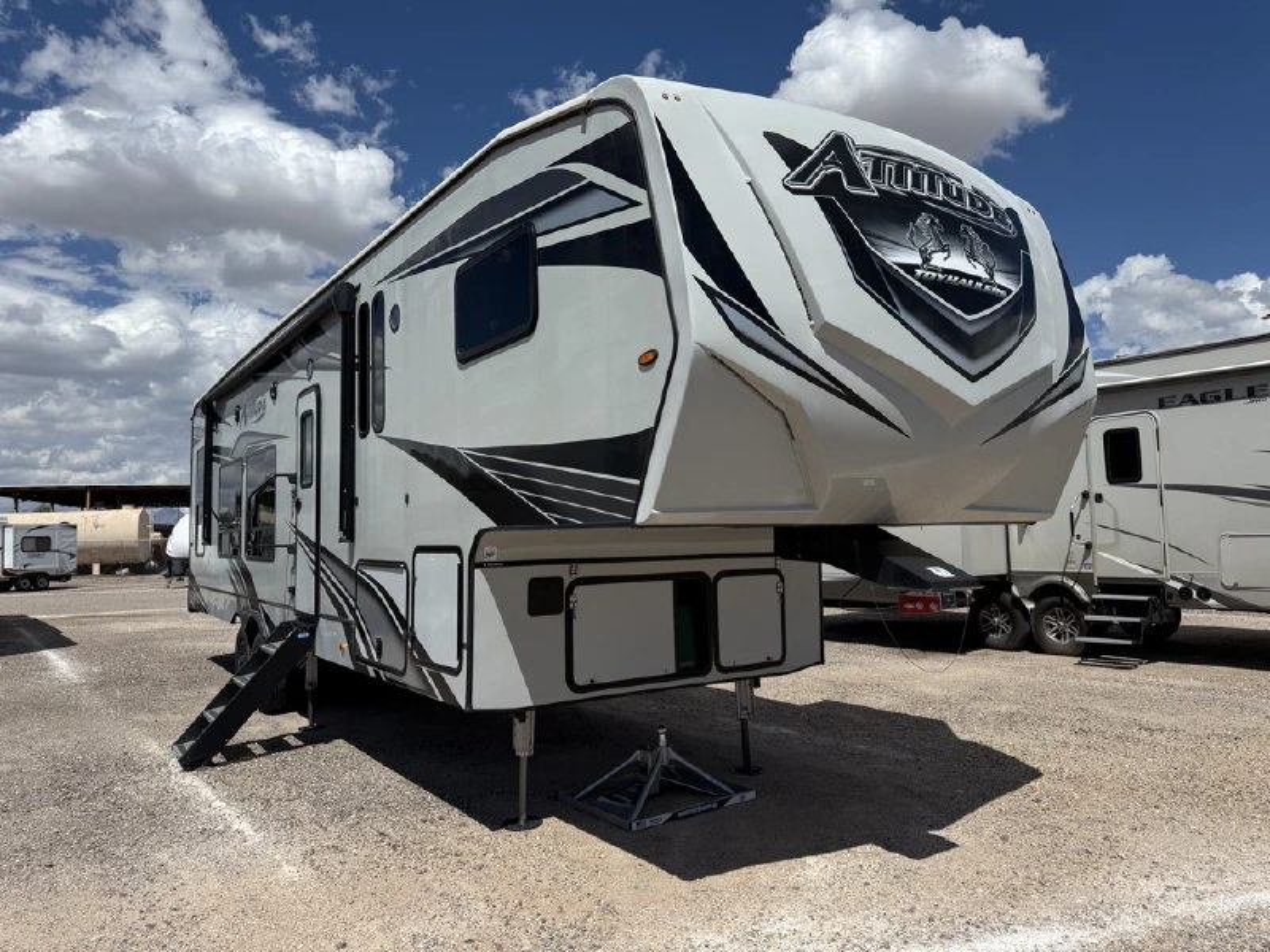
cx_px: 635
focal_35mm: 24
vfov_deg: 56.8
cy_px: 476
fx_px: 881
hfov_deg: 71.6
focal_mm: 6.76
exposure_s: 1/10309
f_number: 1.78
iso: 80
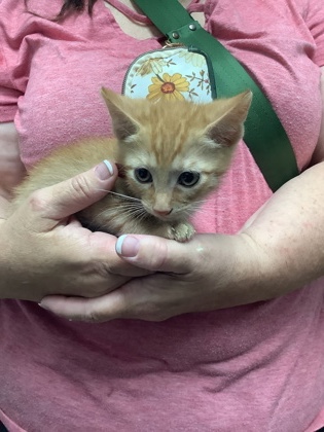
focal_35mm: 31
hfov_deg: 45.4
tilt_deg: -12.1
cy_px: 216
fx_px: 387
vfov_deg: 58.4
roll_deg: -2.6
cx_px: 162
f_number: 2.4
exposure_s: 1/60
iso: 250
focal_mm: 3.3
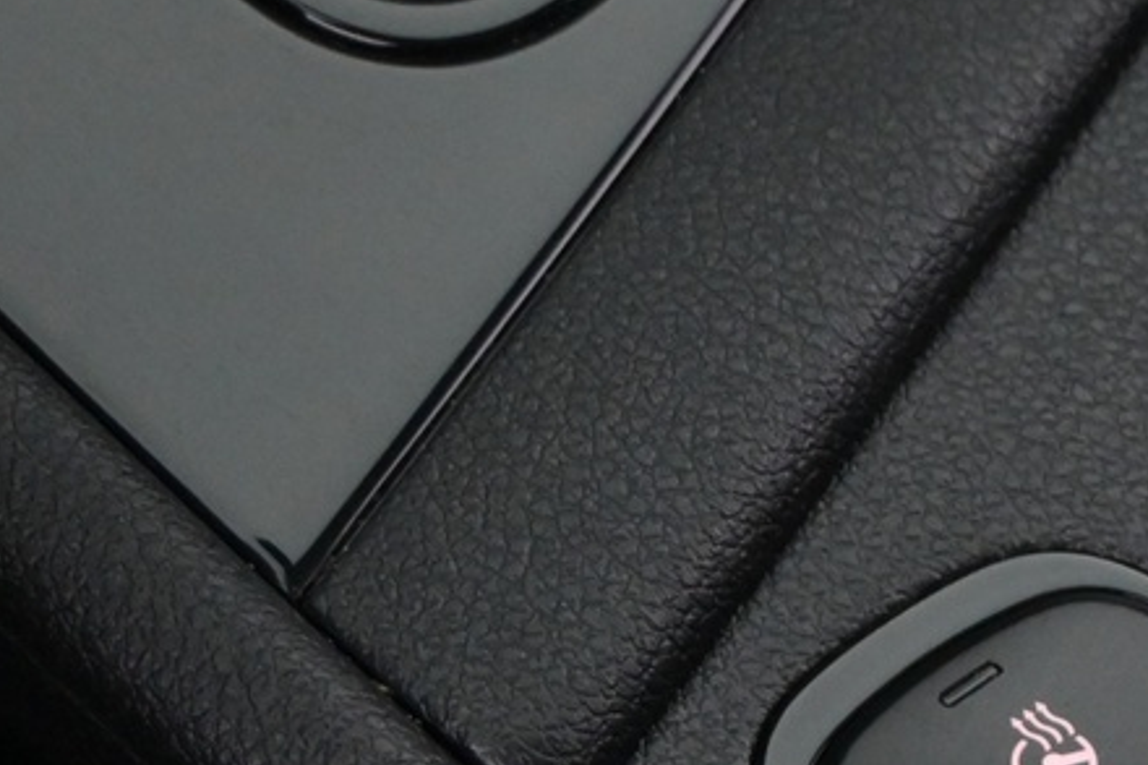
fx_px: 4843
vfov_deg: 8.8
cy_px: 1201
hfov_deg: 13.0
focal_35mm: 152
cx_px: 1558
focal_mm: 27.5
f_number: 4.5
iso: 3600
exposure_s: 1/40
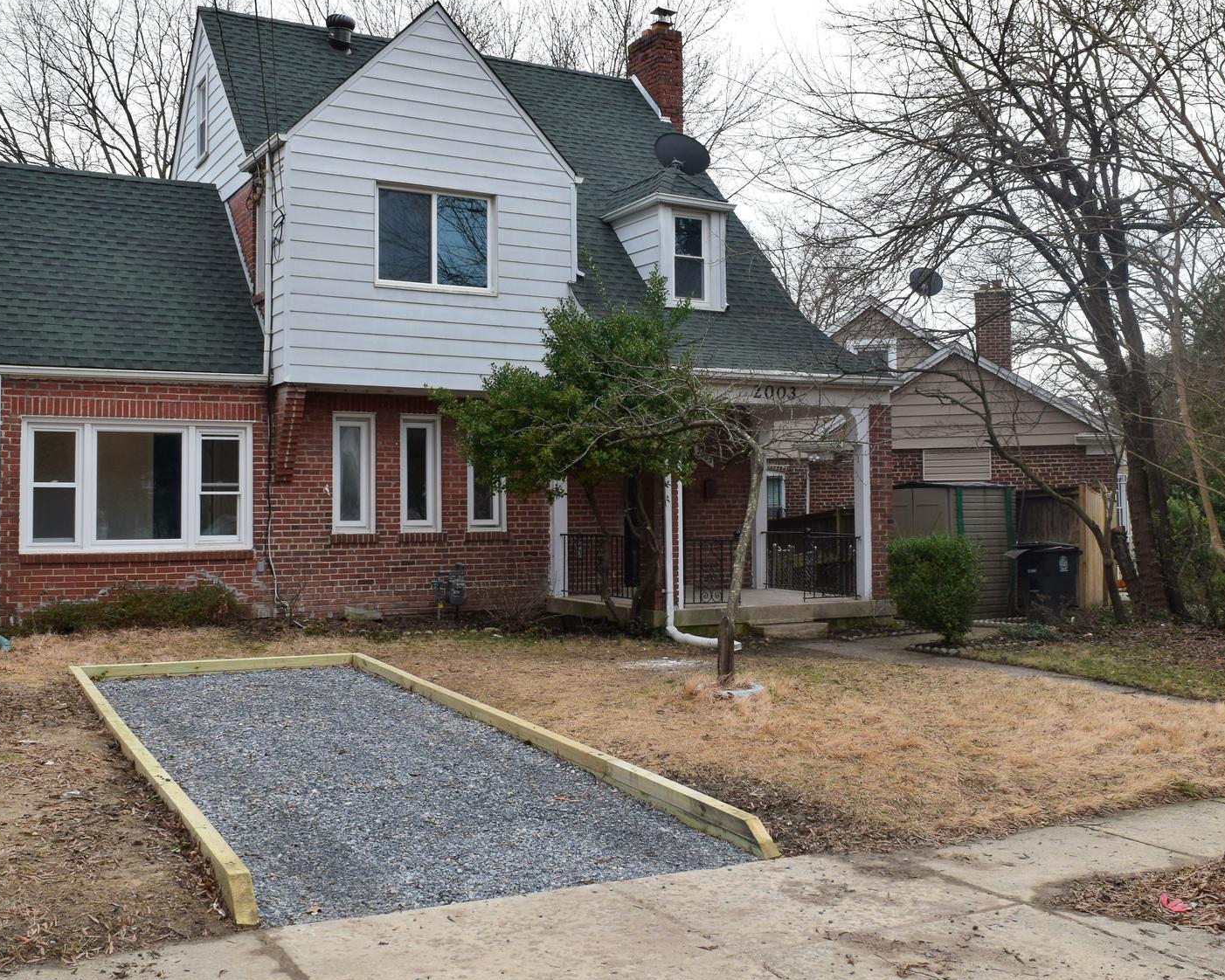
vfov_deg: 40.1
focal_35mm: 37
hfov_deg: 49.0
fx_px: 1342
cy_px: 460
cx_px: 658
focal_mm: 18
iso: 400
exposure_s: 1/160
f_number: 9
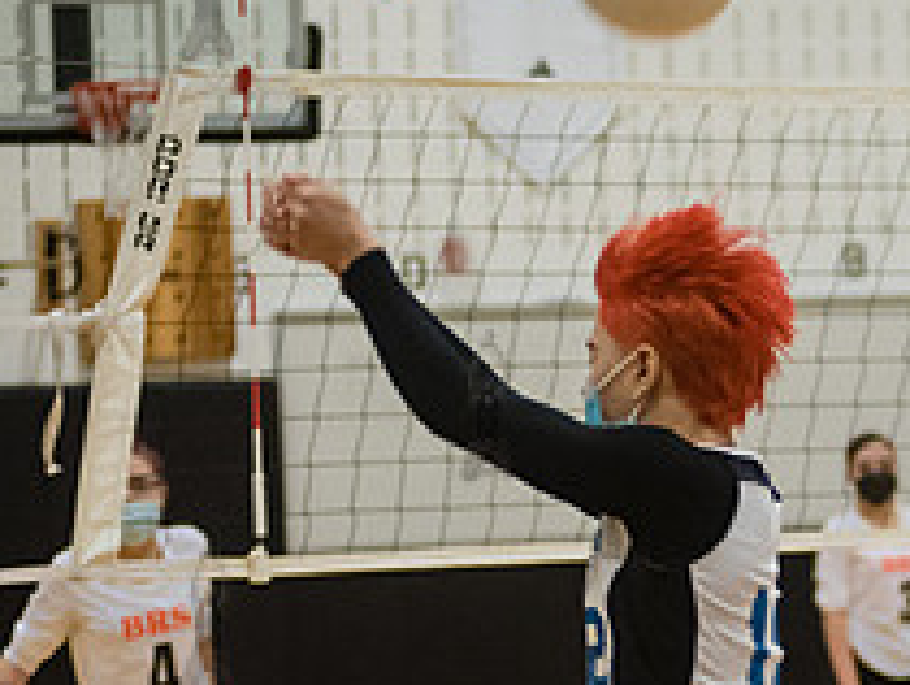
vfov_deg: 7.0
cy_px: 613
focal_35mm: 212
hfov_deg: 9.2
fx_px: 5580
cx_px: 1044
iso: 5000
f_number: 3.2
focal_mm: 80
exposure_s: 1/400
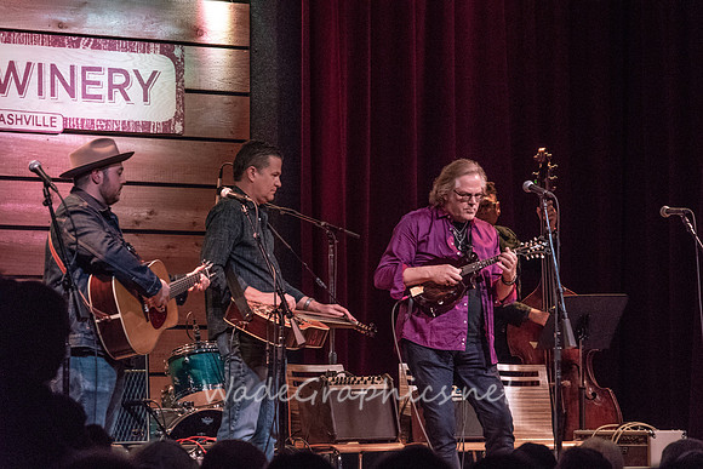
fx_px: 3477
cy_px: 234
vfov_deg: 7.7
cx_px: 352
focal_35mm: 178
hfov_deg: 11.5
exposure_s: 1/125
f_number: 8
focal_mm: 178
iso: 6400
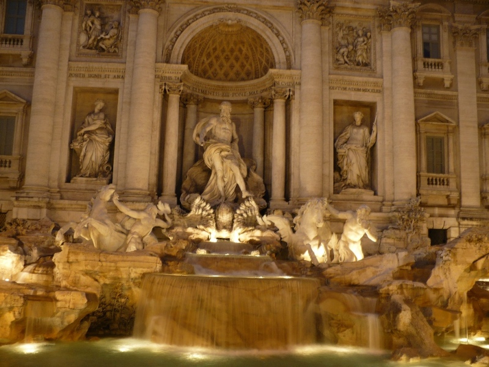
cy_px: 184
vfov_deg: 38.7
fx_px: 523
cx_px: 244
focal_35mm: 37
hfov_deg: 50.1
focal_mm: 6.1
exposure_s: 1/1.6
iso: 100
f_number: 2.8
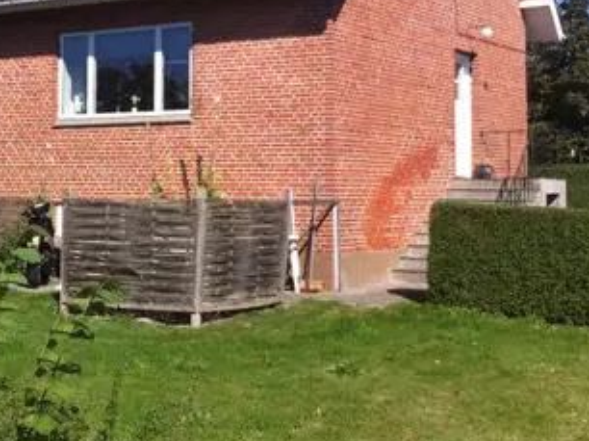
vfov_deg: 20.0
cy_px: 112
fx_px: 1241
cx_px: 109
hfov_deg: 26.2
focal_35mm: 73
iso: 80
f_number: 2.8
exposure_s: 1/1117
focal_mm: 3.85
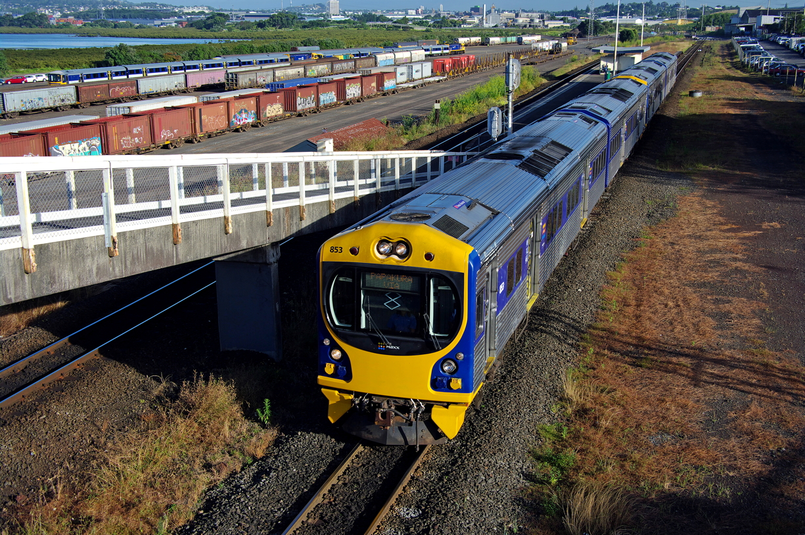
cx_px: 402
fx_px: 938
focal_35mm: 42
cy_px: 268
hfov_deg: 46.4
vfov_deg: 31.8
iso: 100
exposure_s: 1/320
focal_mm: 28
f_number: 5.6
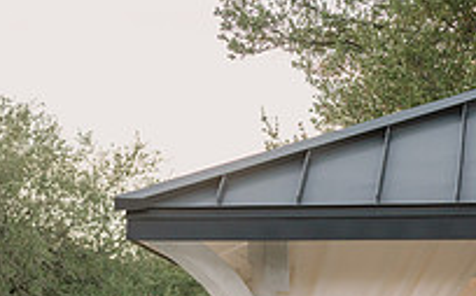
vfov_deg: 6.4
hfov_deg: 10.2
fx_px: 2631
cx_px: 574
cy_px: 368
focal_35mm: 203
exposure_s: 1/500
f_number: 3.2
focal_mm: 70
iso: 1000
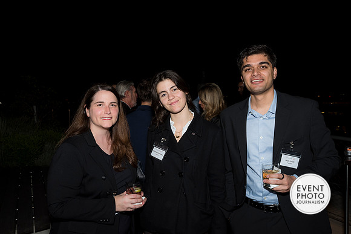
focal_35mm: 35
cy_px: 117
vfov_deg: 37.9
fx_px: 341
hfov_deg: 54.4
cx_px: 176
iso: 800
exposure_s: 1/125
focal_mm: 35
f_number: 5.6
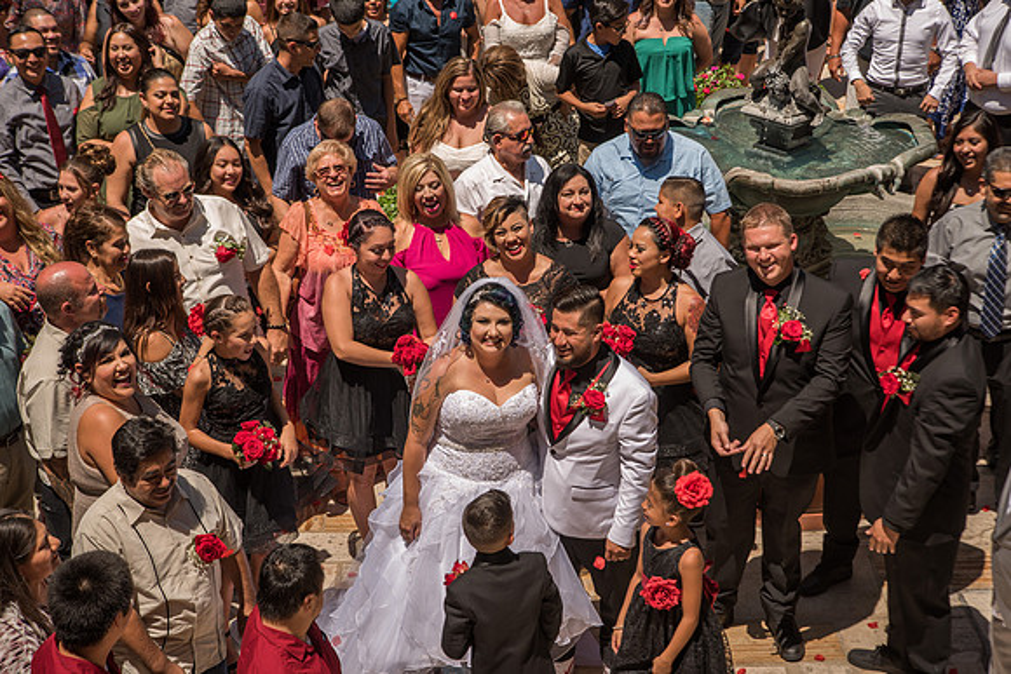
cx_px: 506
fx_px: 1741
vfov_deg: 21.9
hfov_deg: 32.4
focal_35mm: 62
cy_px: 337
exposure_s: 1/640
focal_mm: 62
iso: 100
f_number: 6.3
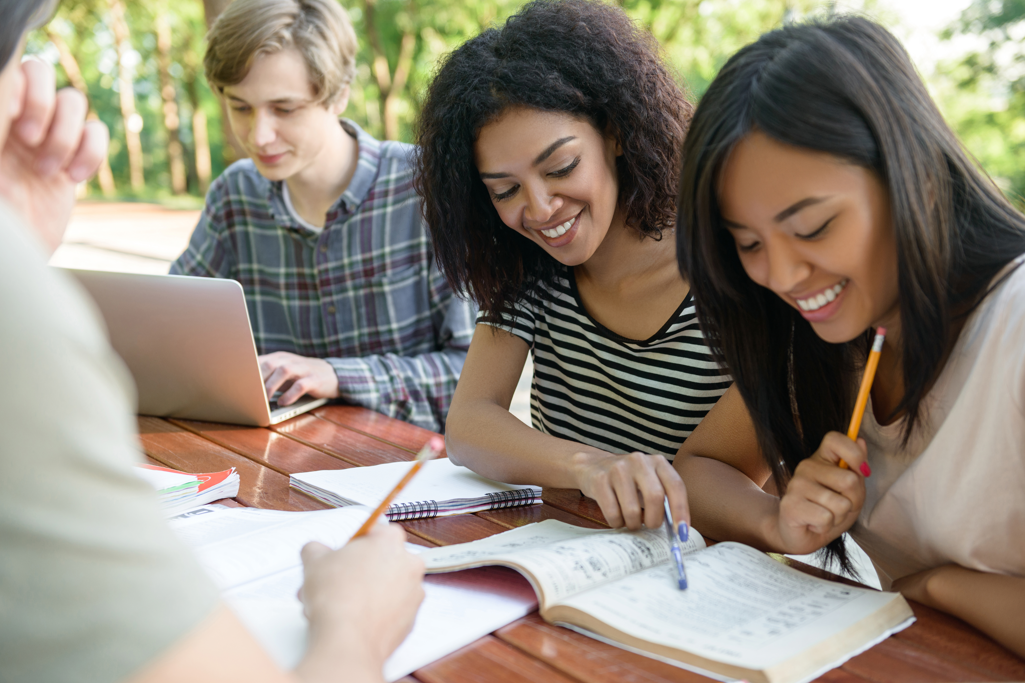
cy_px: 338
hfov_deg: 40.3
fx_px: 1395
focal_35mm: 49
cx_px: 508
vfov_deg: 27.5
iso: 320
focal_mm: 48
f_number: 3.2
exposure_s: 1/160
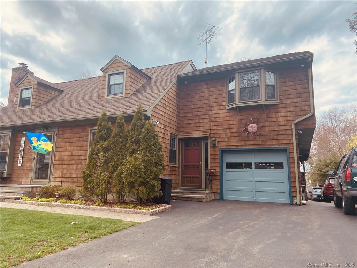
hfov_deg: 67.3
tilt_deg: +10.0
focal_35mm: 26
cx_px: 178
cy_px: 134
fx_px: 268
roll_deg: -1.5
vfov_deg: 53.1
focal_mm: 4.25
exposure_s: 1/1779
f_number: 1.8
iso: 32
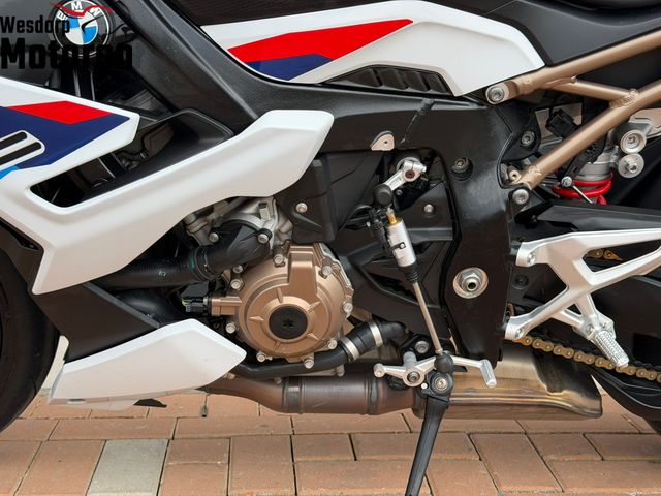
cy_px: 248
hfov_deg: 39.7
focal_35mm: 48
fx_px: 917
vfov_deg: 30.3
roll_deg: -1.4
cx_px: 330
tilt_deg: -12.5
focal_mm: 6.76
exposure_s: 1/1403
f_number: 1.78
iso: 80
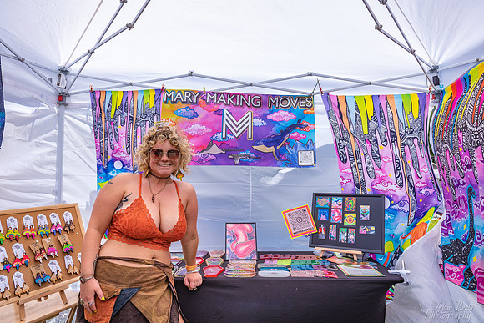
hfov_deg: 72.0
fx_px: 333
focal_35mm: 25
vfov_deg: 51.8
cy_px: 161
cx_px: 246
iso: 100
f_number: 5.6
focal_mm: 24
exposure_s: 1/400
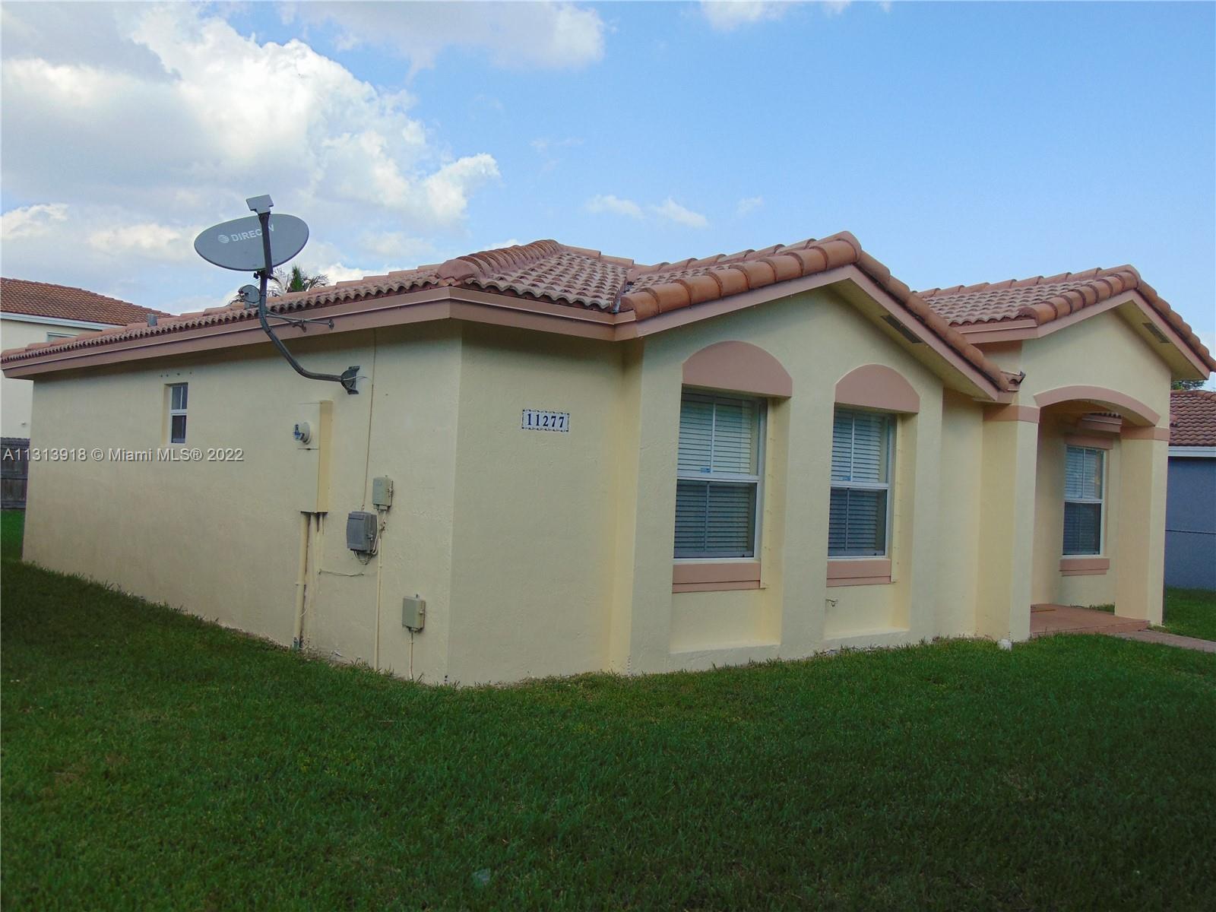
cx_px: 608
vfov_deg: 42.9
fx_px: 1159
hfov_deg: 55.4
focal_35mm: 33
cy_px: 456
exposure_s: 1/1000
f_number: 3.2
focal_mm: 5.8
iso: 80
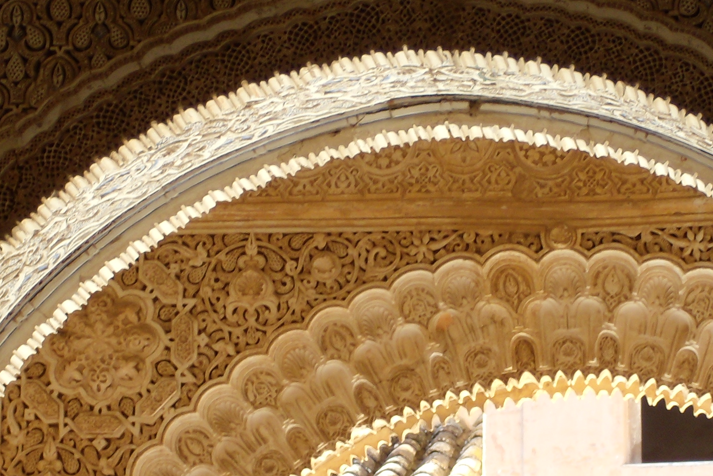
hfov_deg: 9.1
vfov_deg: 6.1
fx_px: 4457
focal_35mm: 225
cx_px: 219
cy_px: 266
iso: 80
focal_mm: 16.8
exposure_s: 1/50
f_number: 4.2
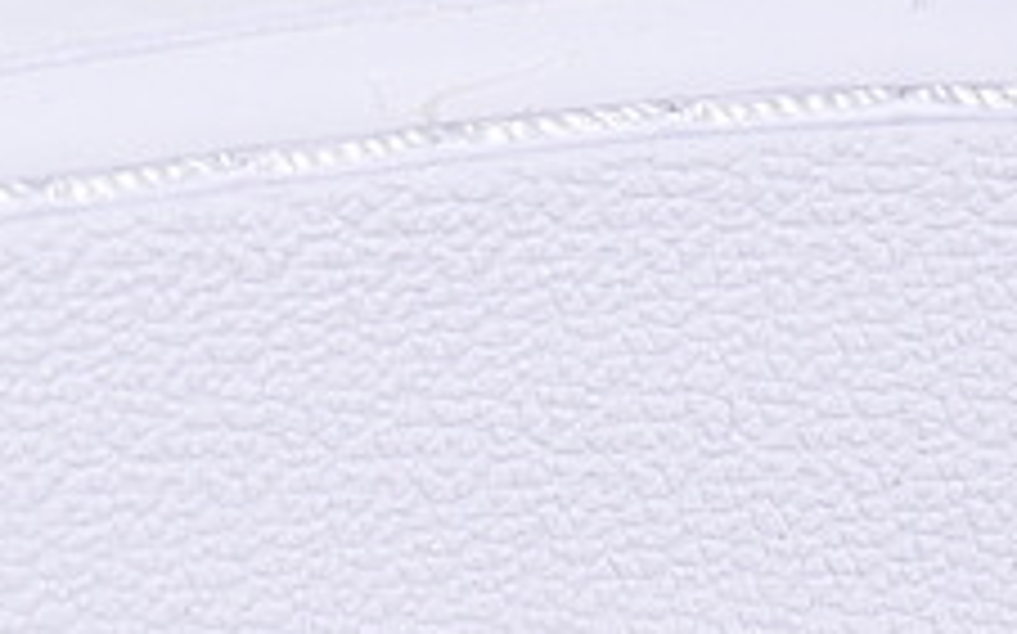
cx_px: -122
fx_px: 10139
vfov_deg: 3.5
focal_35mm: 366
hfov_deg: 5.7
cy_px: -688
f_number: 7.1
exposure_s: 1/80
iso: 160
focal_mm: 50
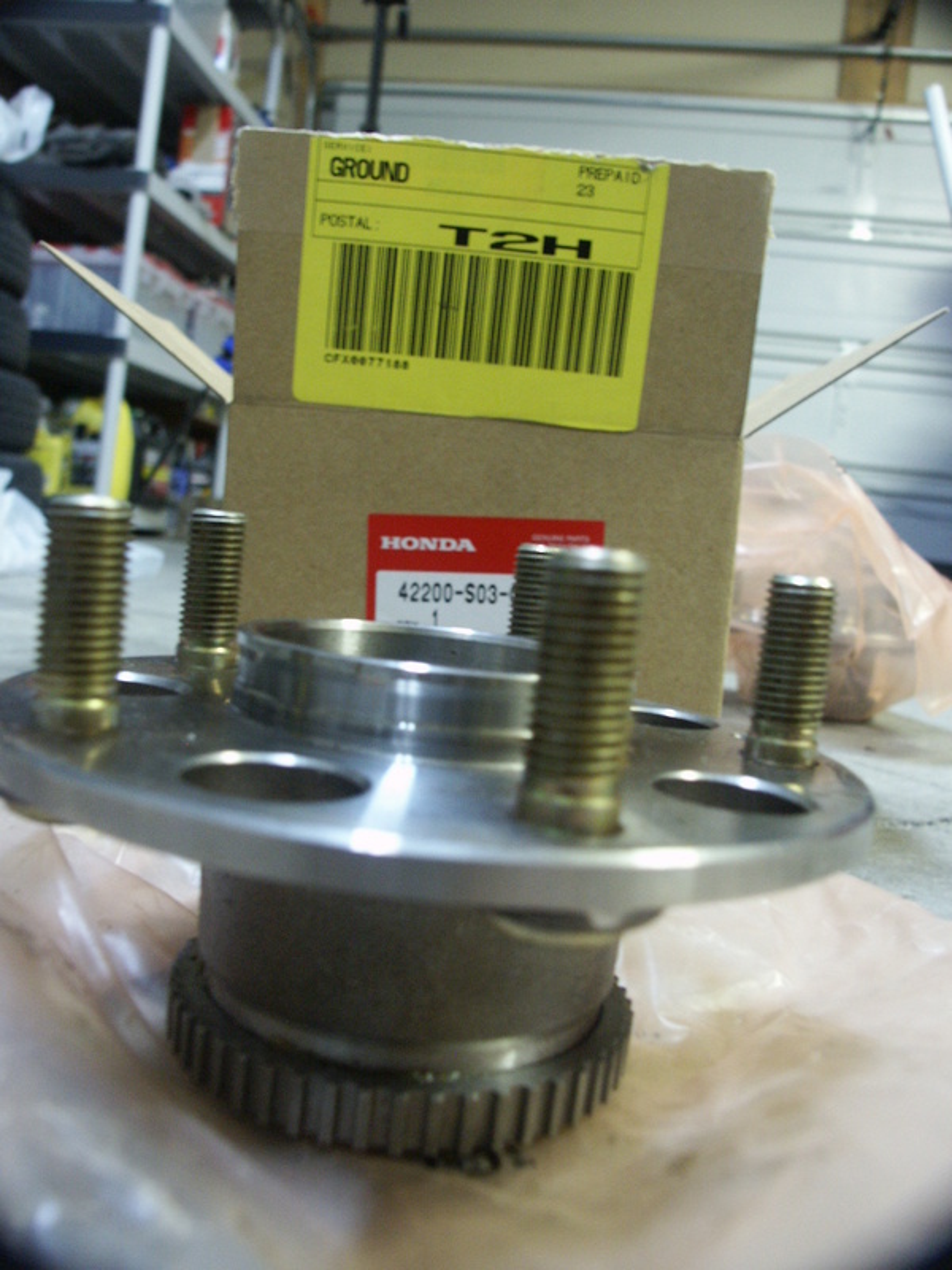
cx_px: 476
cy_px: 635
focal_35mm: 29
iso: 200
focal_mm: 7.59
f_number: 2.8
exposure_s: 1/1.5
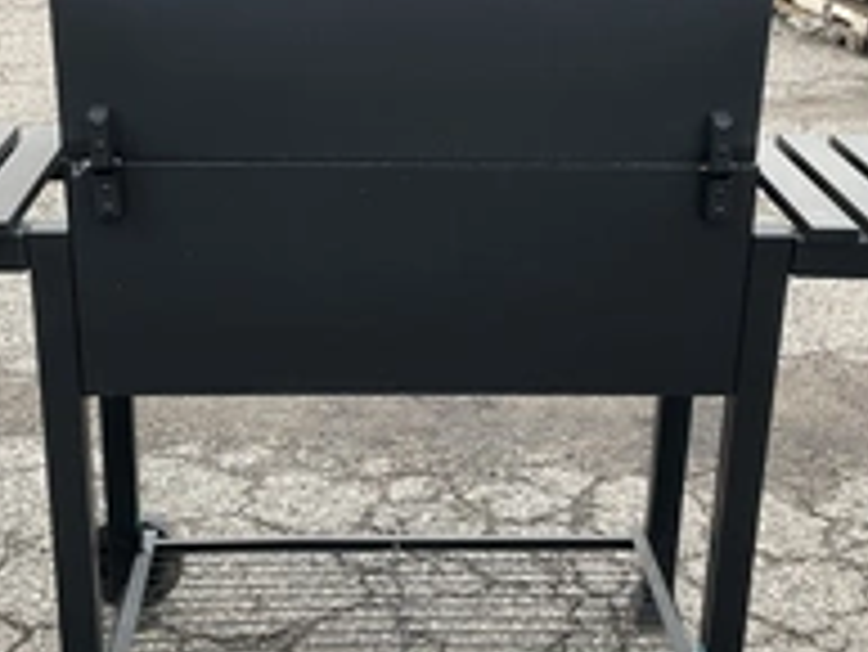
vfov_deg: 24.4
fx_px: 1505
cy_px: 342
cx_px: 432
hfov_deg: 32.2
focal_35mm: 60
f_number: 1.8
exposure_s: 1/122
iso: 32
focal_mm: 3
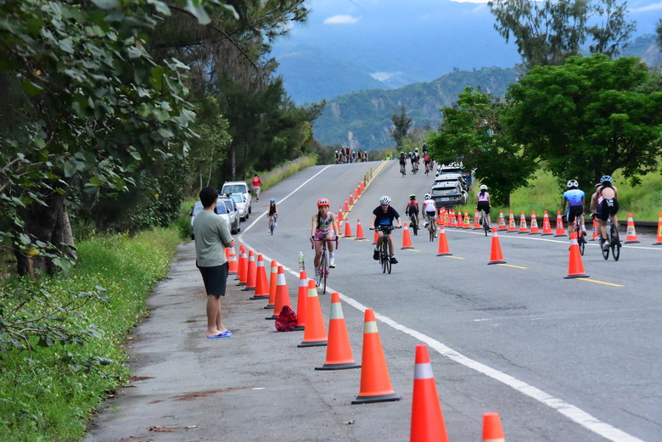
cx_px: 331
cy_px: 221
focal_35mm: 145
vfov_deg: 9.5
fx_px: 2668
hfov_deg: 14.1
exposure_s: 1/4000
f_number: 9
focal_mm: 145
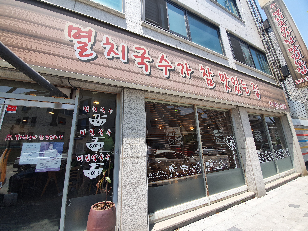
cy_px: 116
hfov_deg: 106.2
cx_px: 154
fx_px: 116
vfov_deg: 89.9
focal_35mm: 13
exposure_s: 1/512
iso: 50
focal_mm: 1.8
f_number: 2.2
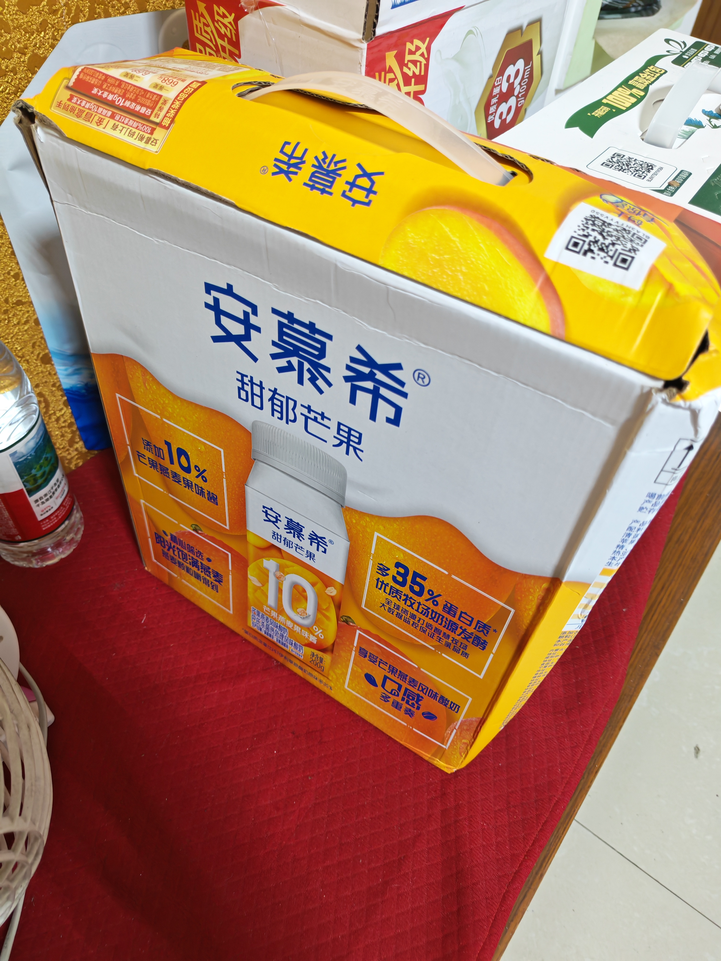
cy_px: 480
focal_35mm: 24
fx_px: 667
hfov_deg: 56.8
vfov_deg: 71.6
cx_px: 360
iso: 800
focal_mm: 6.67
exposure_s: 1/25
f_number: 1.95
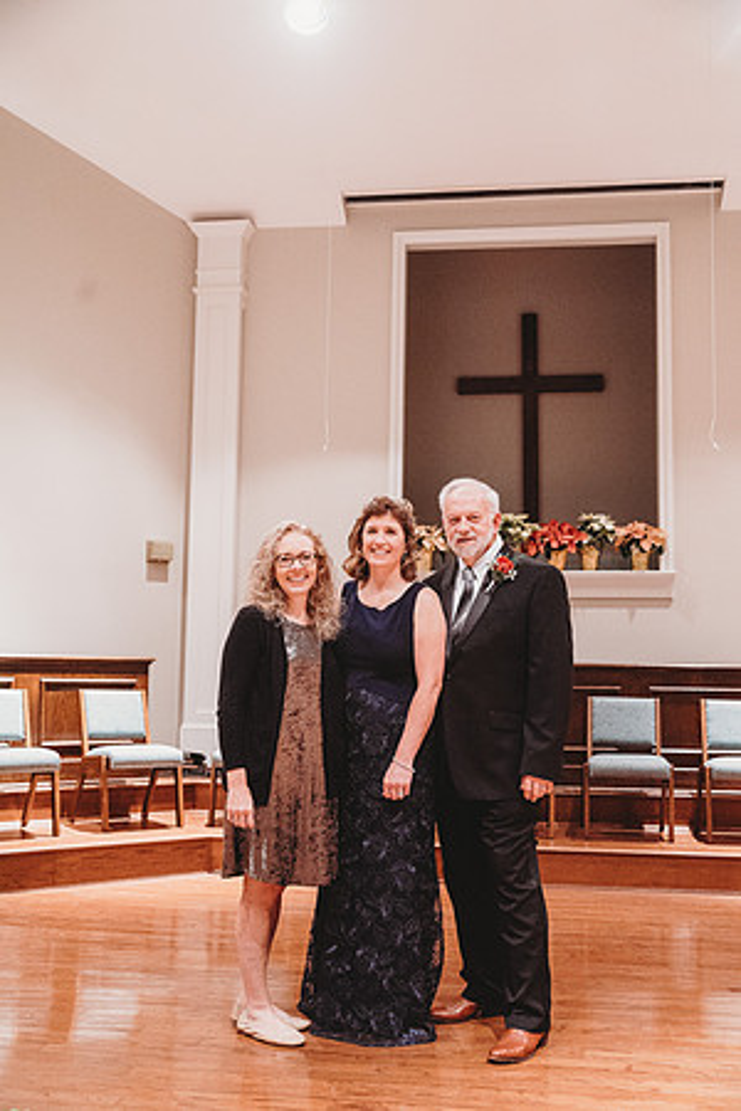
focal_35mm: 38
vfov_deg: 50.7
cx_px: 370
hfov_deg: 35.1
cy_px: 556
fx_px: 1173
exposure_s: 1/200
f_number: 4
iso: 6400
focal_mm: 38
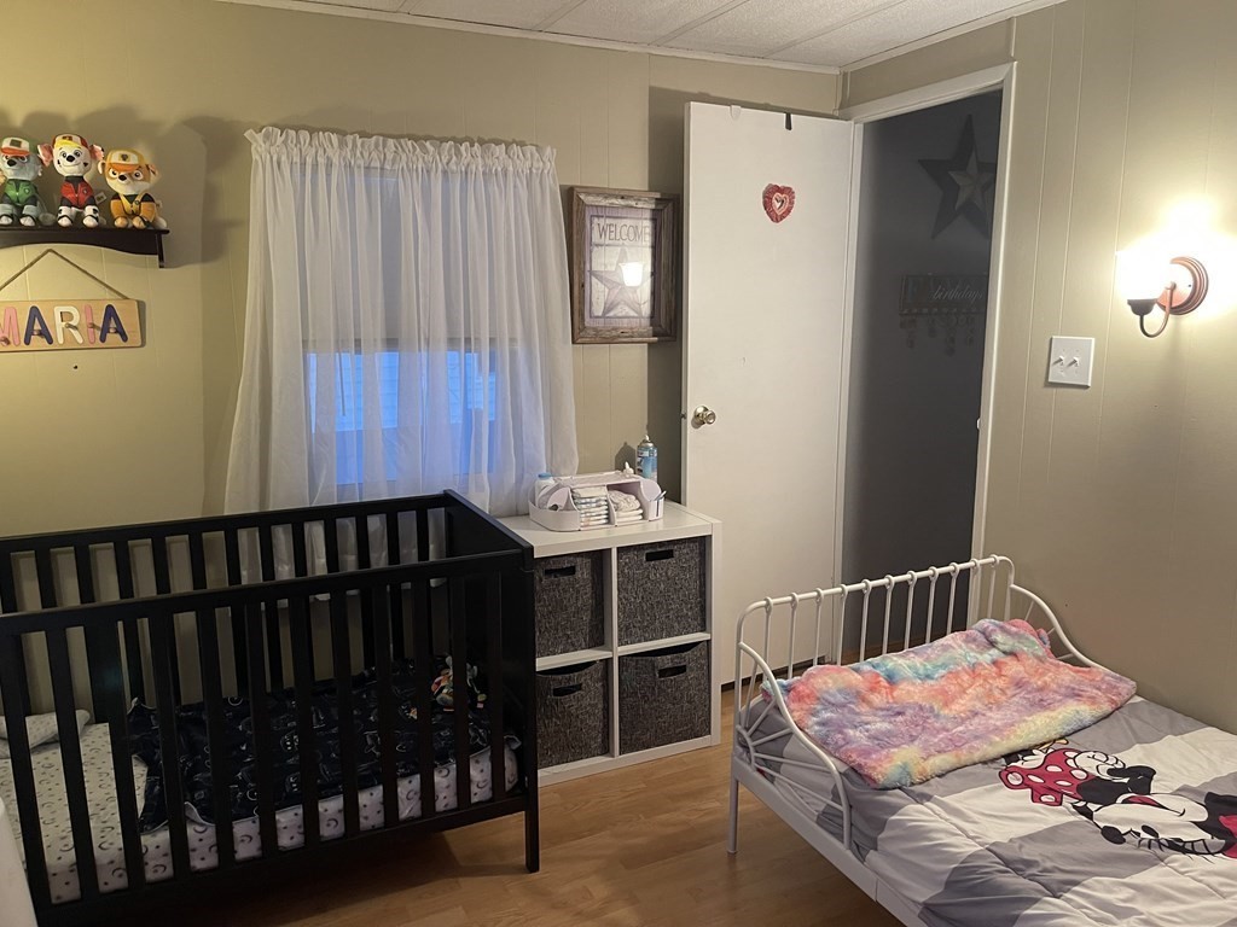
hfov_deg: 67.3
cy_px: 464
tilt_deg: -11.4
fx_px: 929
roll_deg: -0.2
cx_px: 618
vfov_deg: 53.1
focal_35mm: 26
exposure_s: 1/60
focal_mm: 5.1
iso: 320
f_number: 1.6
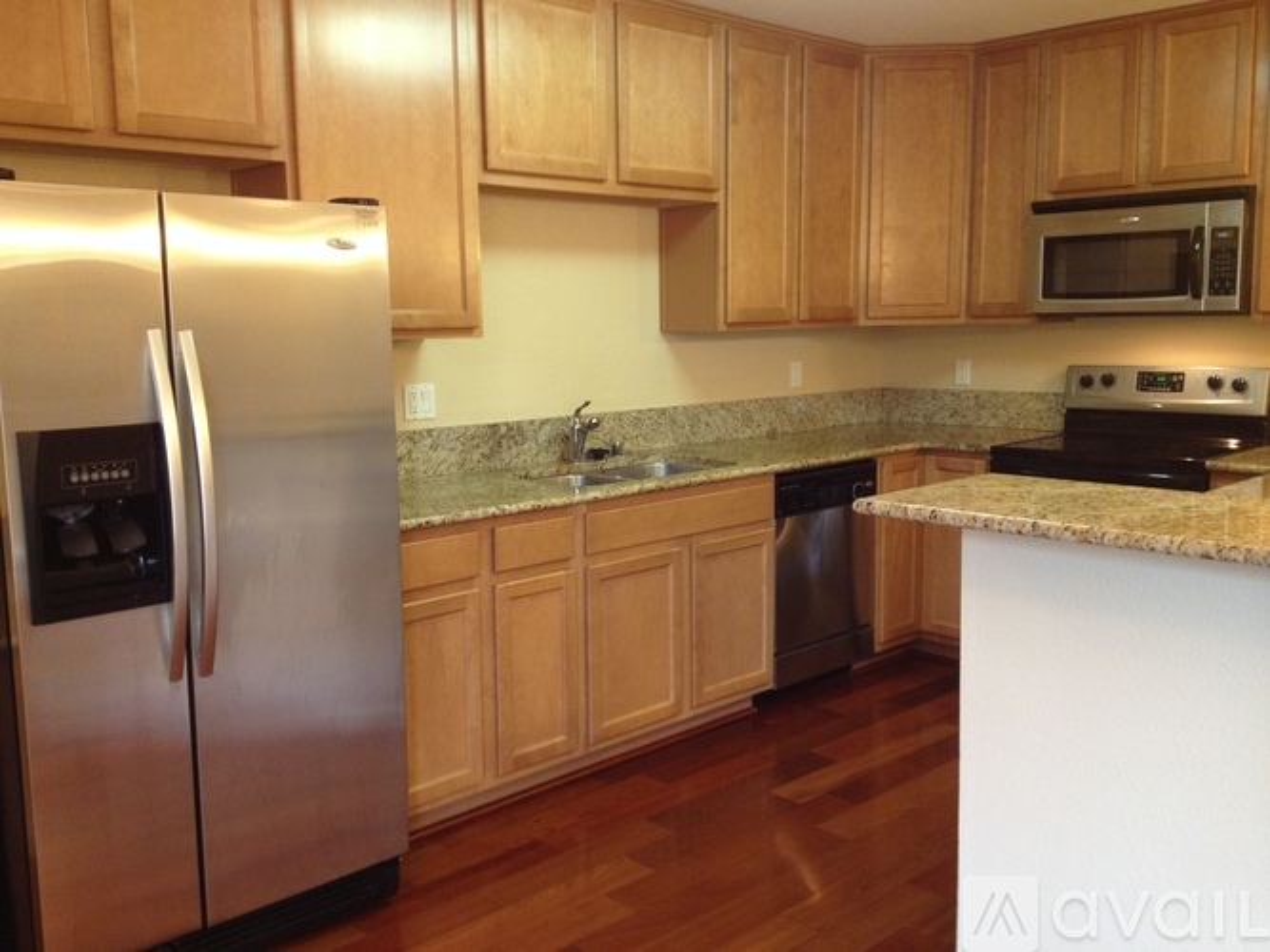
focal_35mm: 35
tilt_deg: -7.9
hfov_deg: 52.6
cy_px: 476
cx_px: 635
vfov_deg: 40.7
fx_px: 1284
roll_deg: -1.6
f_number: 2.4
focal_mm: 4.28
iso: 160
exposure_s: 1/20
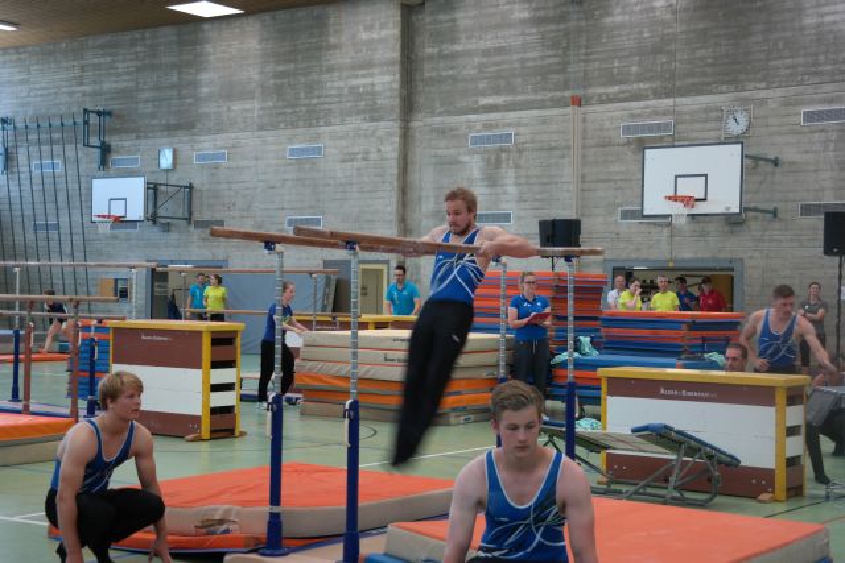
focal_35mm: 56
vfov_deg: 24.2
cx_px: 422
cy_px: 282
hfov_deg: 35.6
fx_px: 1315
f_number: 4.5
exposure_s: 1/60
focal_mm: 37
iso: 400
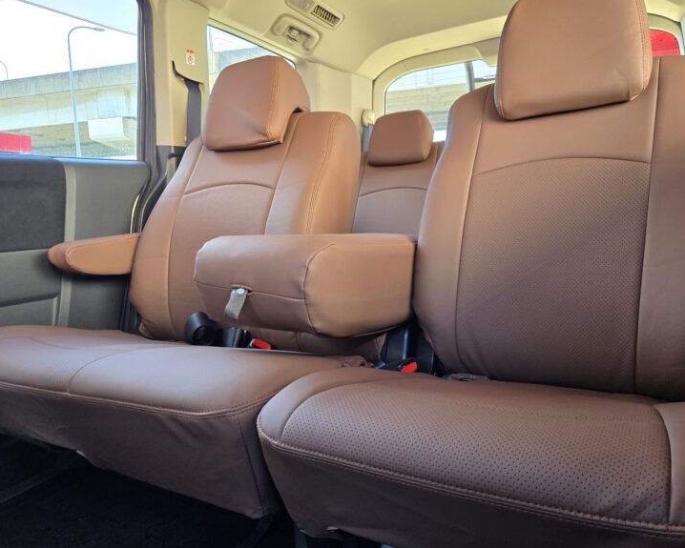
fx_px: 507
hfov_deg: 67.9
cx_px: 375
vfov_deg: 56.8
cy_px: 280
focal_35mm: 25
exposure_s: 1/100
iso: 200
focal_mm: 5.4
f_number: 1.8
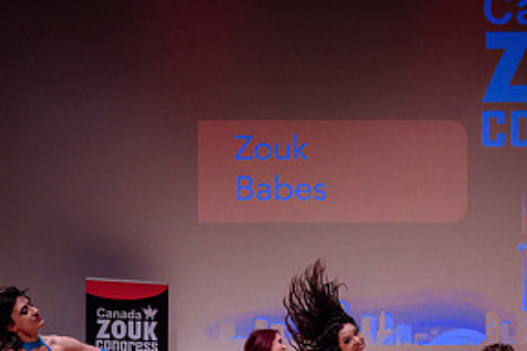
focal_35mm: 82
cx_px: 425
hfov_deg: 24.4
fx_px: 1200
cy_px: 462
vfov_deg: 15.8
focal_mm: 28.5
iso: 1600
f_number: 2.8
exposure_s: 1/640
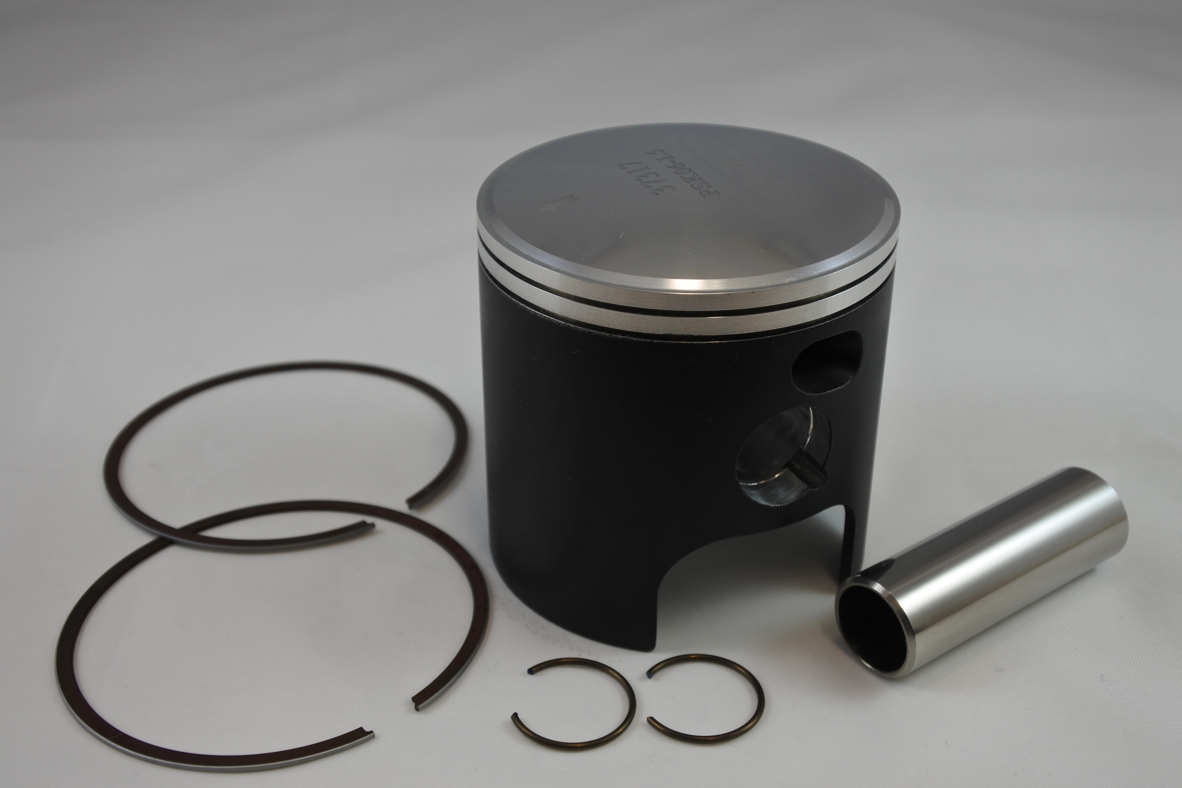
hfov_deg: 43.6
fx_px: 1477
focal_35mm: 45
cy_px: 394
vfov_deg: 29.9
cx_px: 591
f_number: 5
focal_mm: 16.8
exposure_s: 1/125
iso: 200
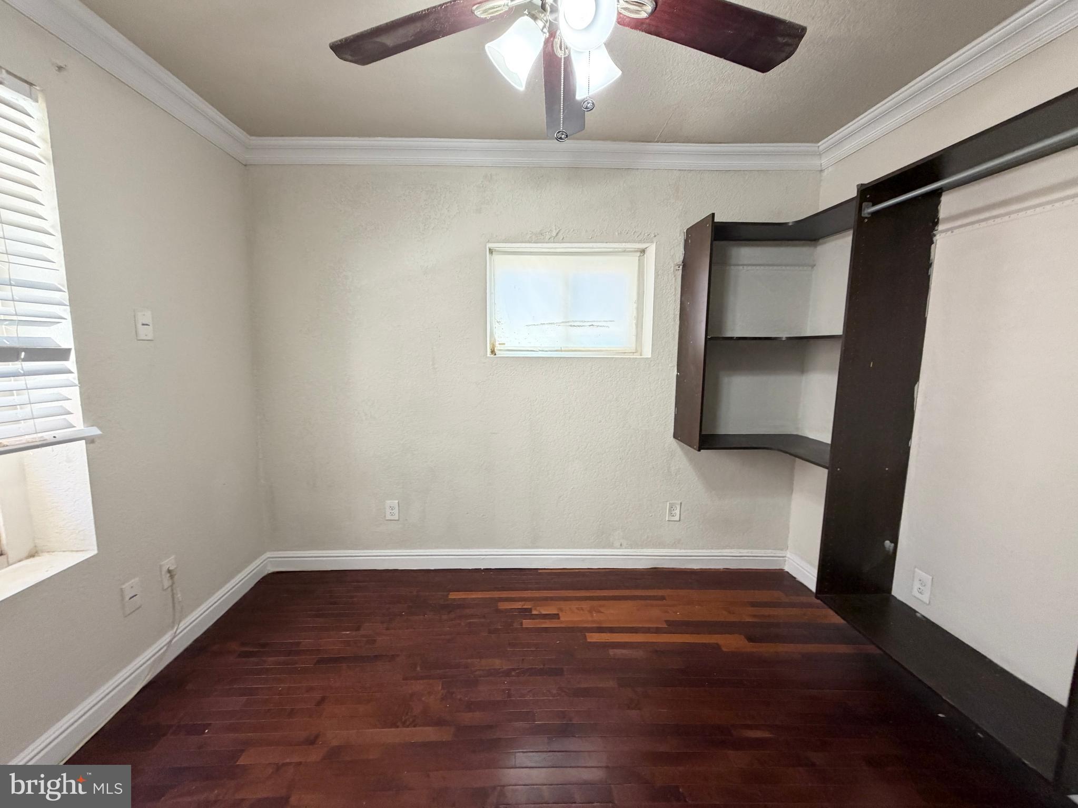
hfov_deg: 102.1
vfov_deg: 85.7
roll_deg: -1.9
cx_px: 539
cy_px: 404
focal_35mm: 14
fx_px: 436
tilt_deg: -6.6
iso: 250
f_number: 2.2
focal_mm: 2.22
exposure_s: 1/60
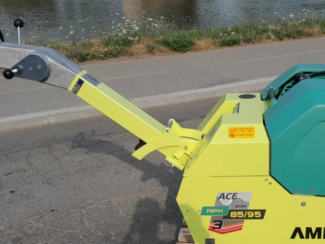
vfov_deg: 29.4
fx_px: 460
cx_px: 231
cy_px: 172
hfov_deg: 38.2
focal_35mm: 49
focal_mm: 4
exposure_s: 1/566
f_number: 1.8
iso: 40
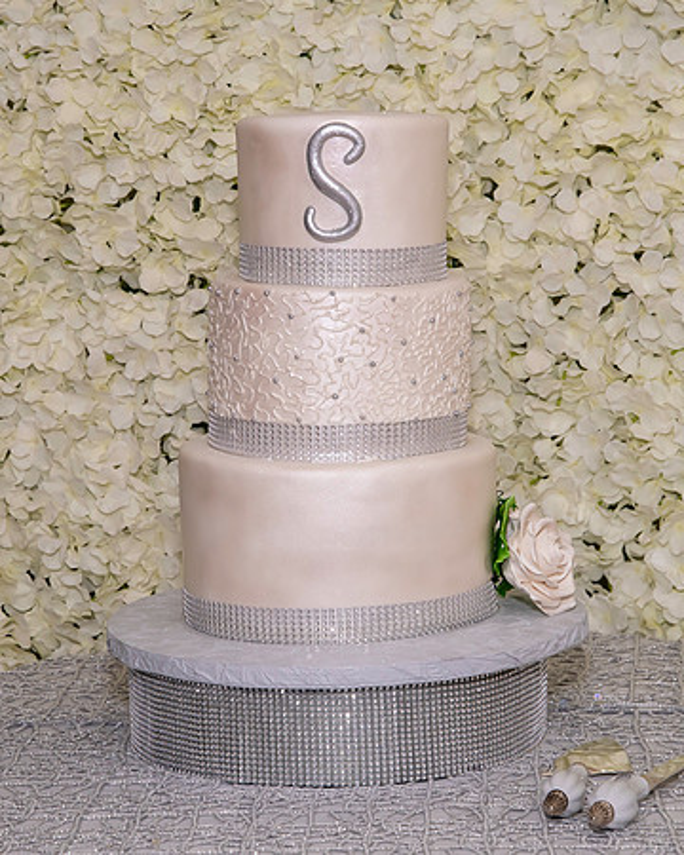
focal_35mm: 108
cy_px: 421
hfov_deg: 14.3
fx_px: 2721
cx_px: 276
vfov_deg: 17.9
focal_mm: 50
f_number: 5.6
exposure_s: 1/250
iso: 400
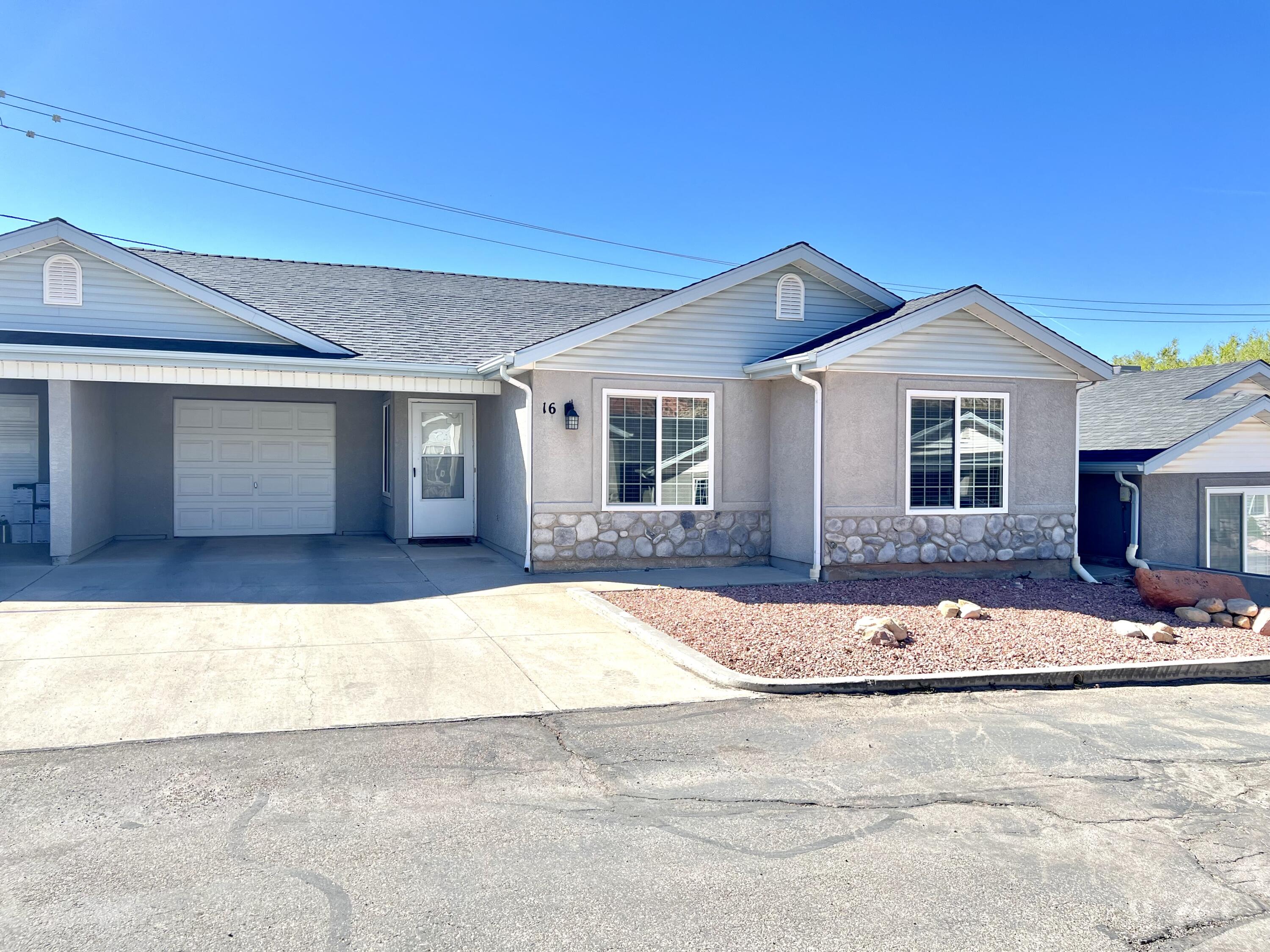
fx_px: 954
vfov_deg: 53.1
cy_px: 476
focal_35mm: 26
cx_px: 635
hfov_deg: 67.3
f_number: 1.5
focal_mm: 5.7
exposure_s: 1/1531
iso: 50
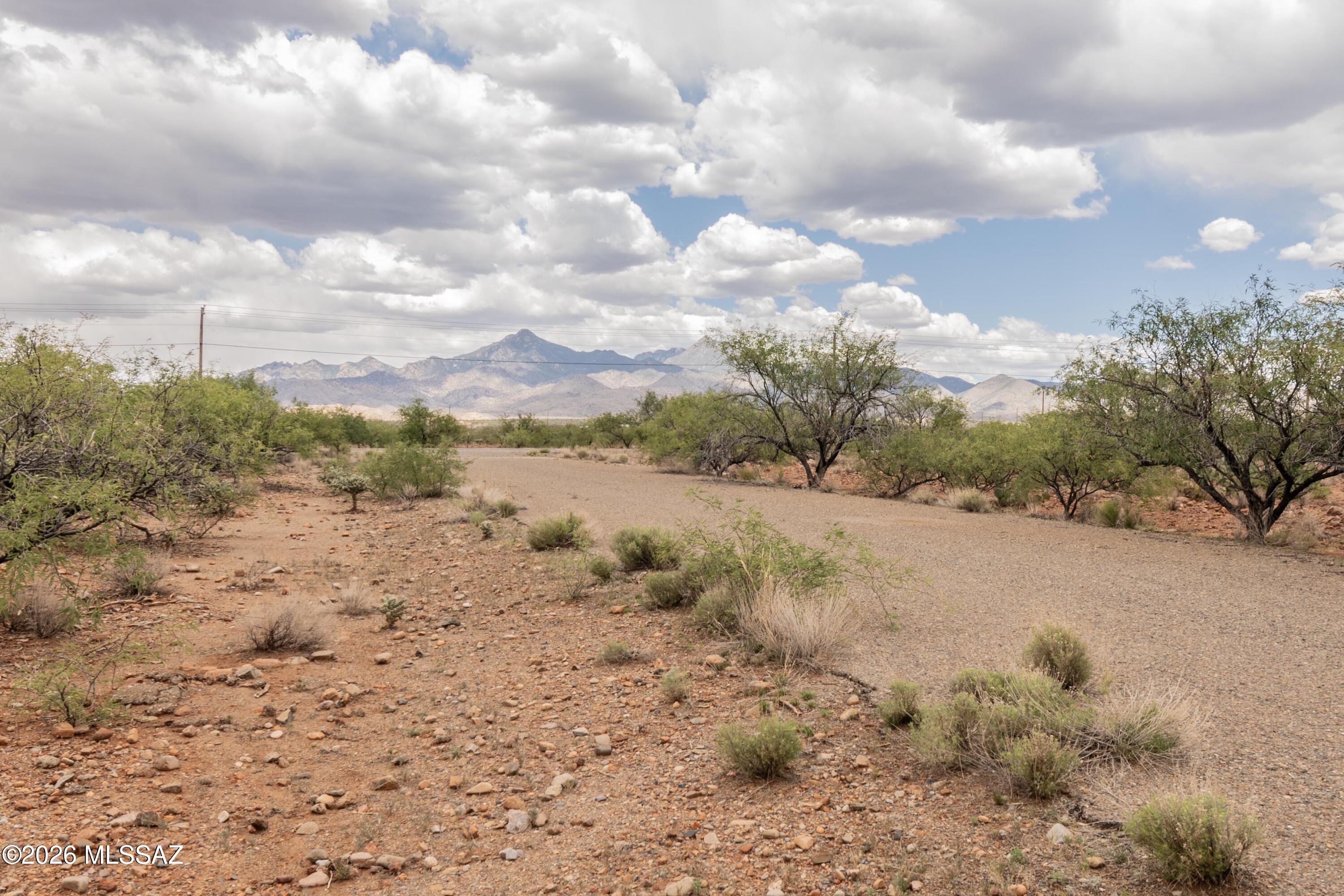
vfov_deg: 43.6
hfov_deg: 61.9
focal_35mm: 30
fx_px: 1120
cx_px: 672
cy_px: 448
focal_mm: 20
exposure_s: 1/100
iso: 200
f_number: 14
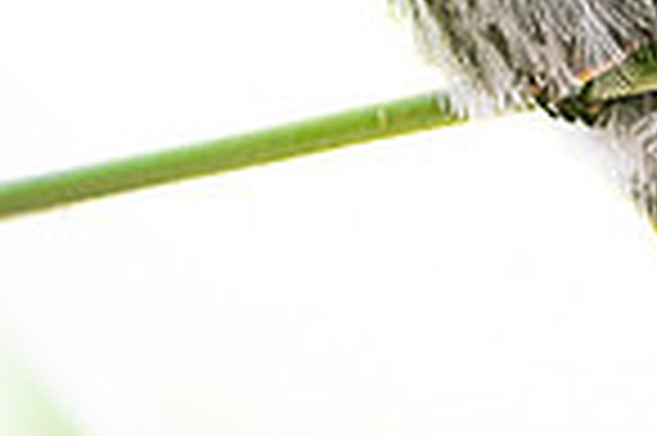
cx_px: 597
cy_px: -295
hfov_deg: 0.5
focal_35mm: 4375
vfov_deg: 0.3
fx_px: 79753
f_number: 4
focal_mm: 500
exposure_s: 1/20
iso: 800
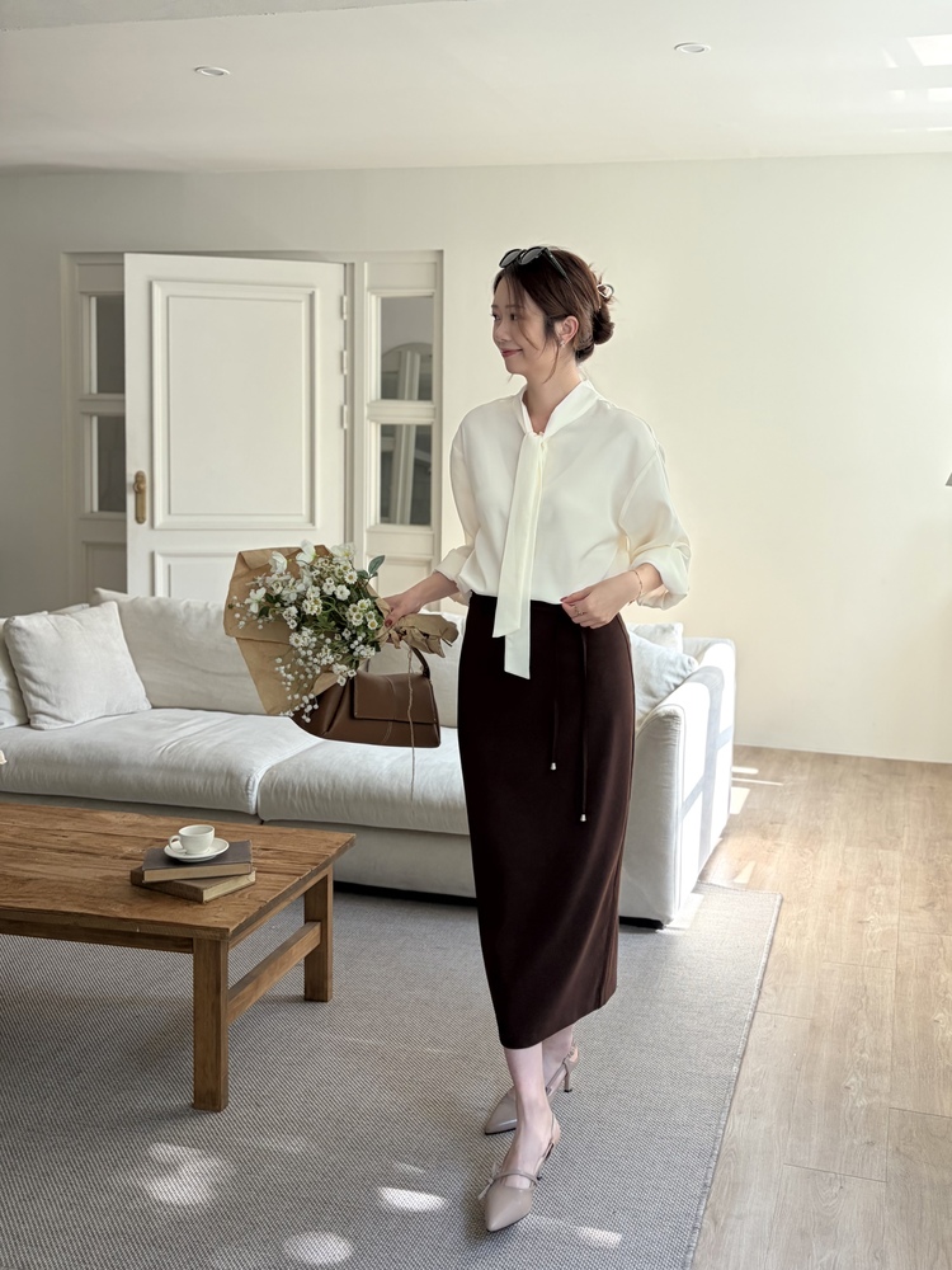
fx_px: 953
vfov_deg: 67.3
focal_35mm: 26
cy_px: 635
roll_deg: +2.0
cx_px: 476
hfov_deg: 53.1
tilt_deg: -4.2
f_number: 1.6
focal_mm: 5.96
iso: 32
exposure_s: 1/123
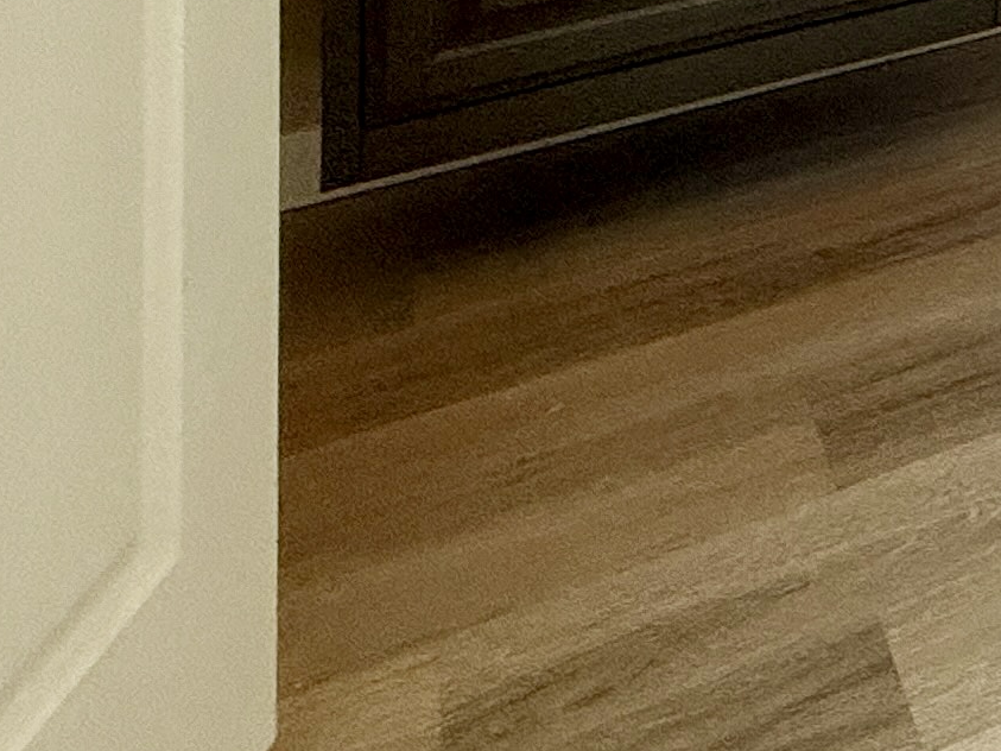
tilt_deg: +1.3
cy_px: -788
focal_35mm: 67
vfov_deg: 16.3
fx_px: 1937
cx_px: 2074
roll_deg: +0.4
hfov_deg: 18.0
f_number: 2.2
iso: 160
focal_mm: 2.22
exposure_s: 1/120
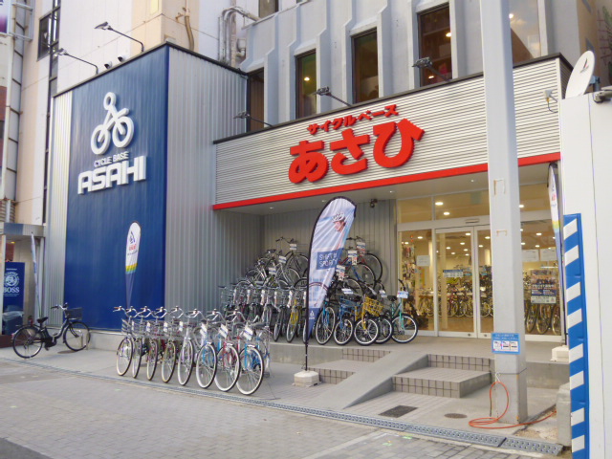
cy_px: 230
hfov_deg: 58.4
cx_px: 306
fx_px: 548
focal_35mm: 31
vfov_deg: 45.4
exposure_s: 1/60
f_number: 2.8
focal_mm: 5.6
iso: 160
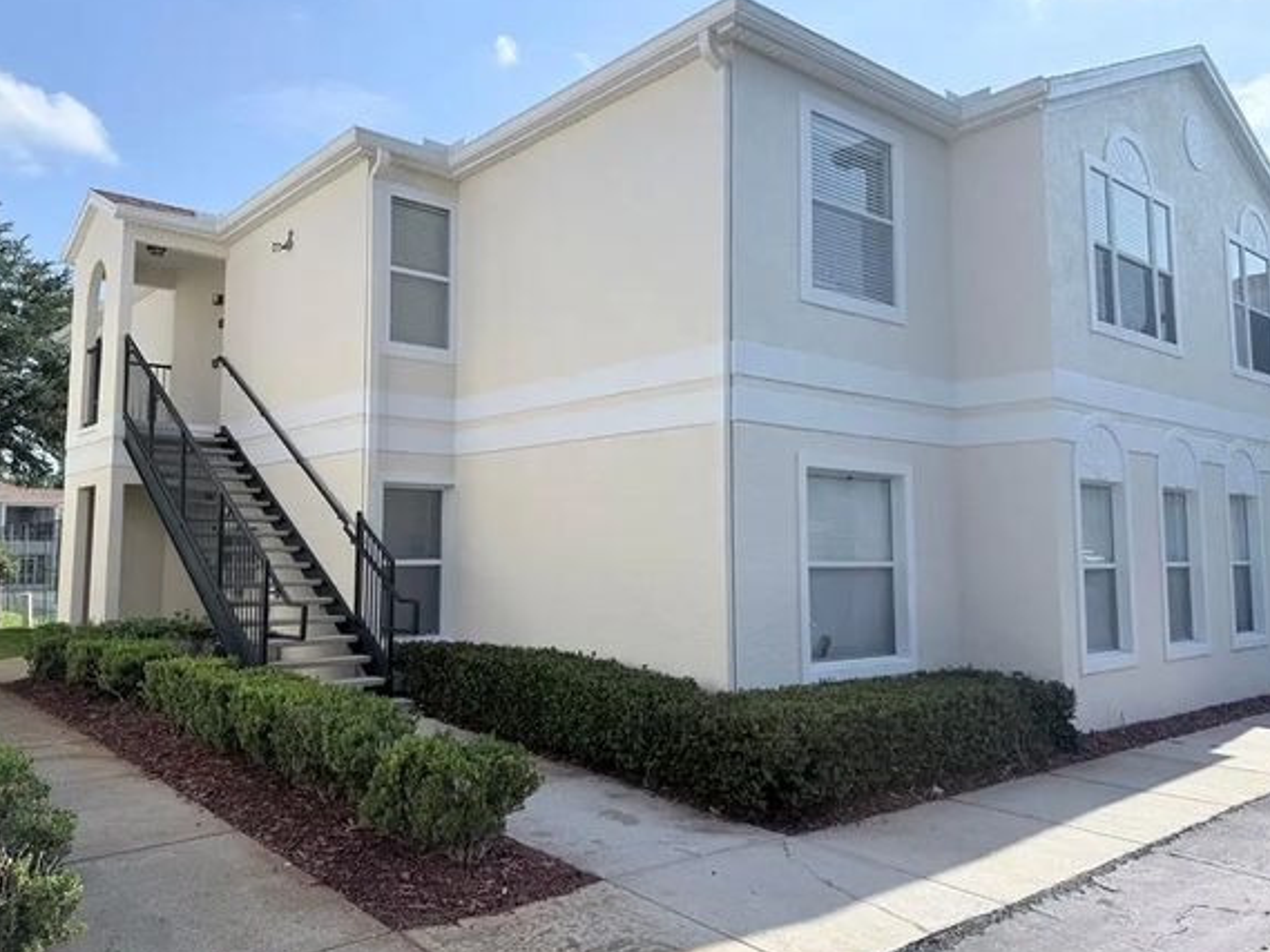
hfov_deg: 65.2
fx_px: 991
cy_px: 448
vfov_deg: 51.3
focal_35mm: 27
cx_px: 587
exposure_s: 1/5319
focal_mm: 6.76
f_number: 1.78
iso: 80
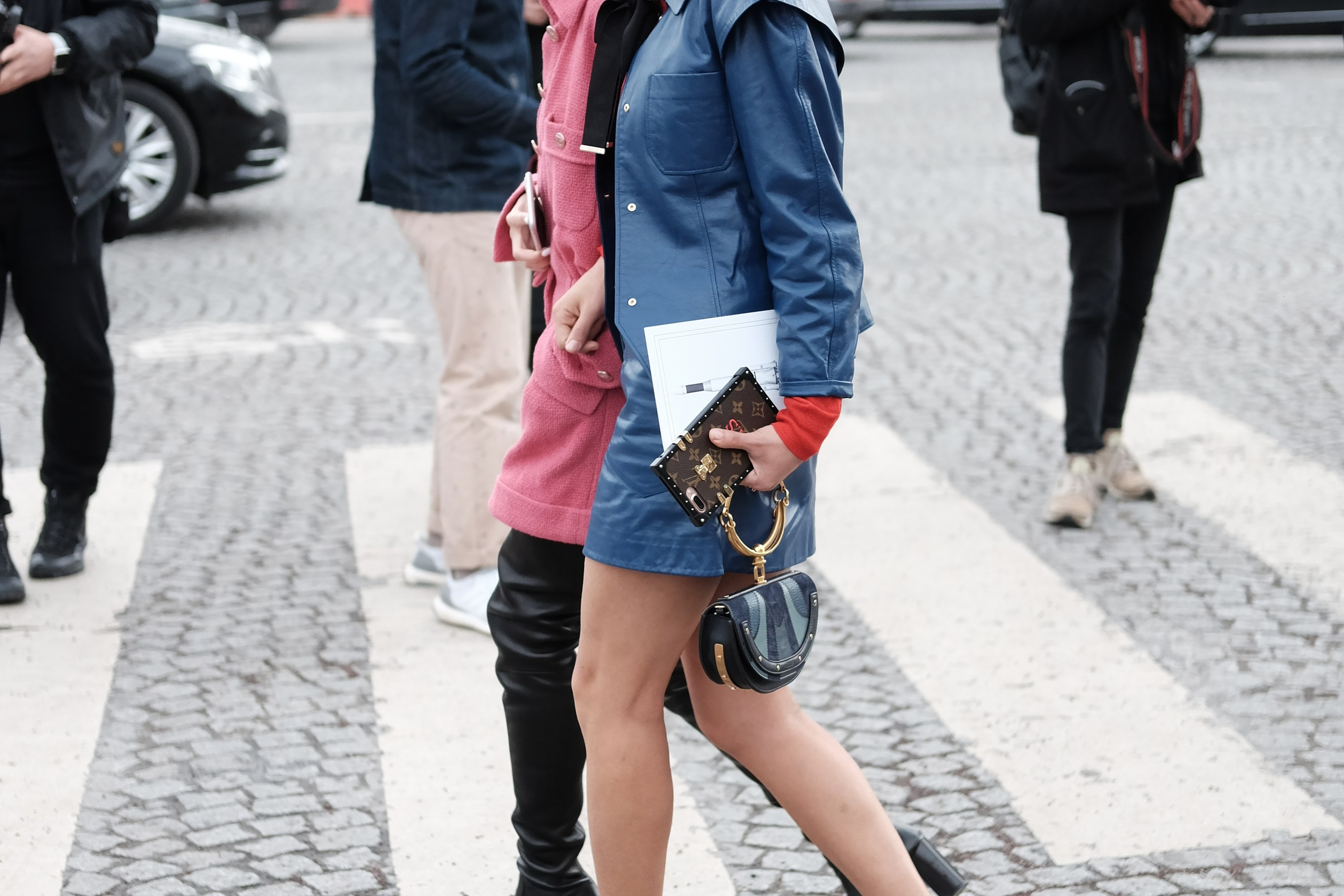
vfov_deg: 17.1
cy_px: 462
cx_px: 676
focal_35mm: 80
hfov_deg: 25.4
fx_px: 2986
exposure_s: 1/4000
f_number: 2
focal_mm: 35
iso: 640
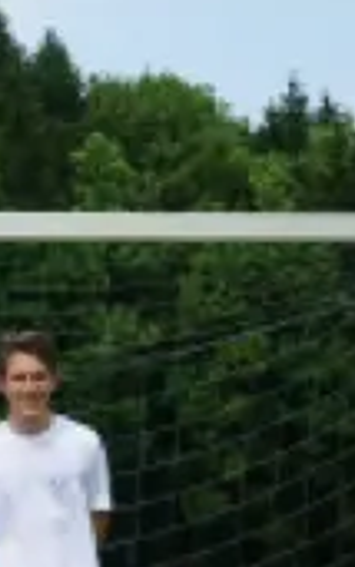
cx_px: -377
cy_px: 468
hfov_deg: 8.1
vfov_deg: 13.5
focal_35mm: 154
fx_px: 2382
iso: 100
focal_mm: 43
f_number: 9
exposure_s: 1/100
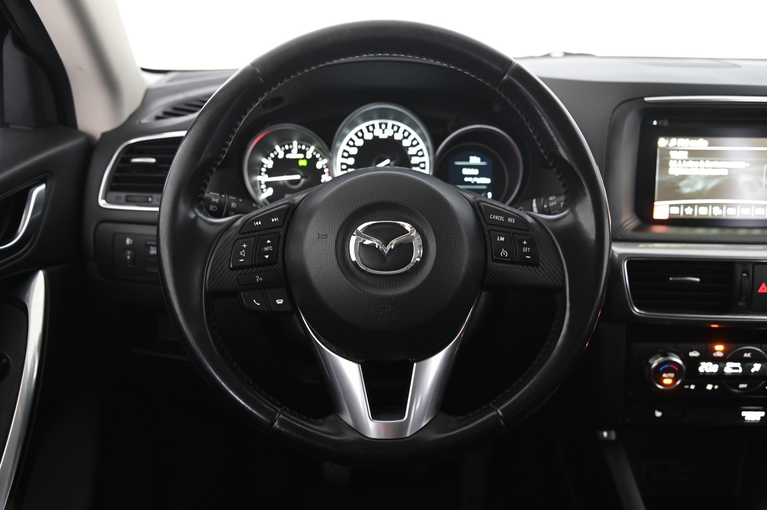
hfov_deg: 58.8
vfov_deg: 41.1
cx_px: 384
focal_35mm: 32
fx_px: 681
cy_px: 255
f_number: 4
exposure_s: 1/6
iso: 1000
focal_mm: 32
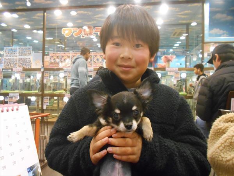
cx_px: 117
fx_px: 176
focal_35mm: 26
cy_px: 88
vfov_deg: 53.1
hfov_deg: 67.3
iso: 800
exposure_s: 1/40
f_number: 3.2
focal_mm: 4.6
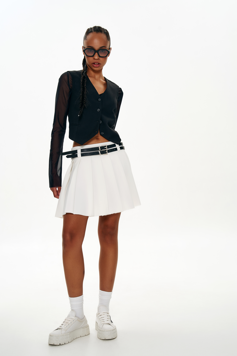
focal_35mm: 43
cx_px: 118
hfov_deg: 31.2
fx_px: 425
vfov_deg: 45.4
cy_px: 178
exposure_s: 1/160
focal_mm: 43
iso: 100
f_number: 8
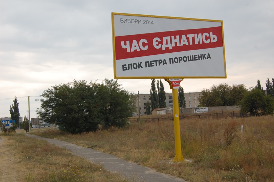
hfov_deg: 46.4
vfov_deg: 31.8
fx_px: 319
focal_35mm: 42
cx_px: 137
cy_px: 91
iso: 400
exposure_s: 1/200
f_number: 7.1
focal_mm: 28
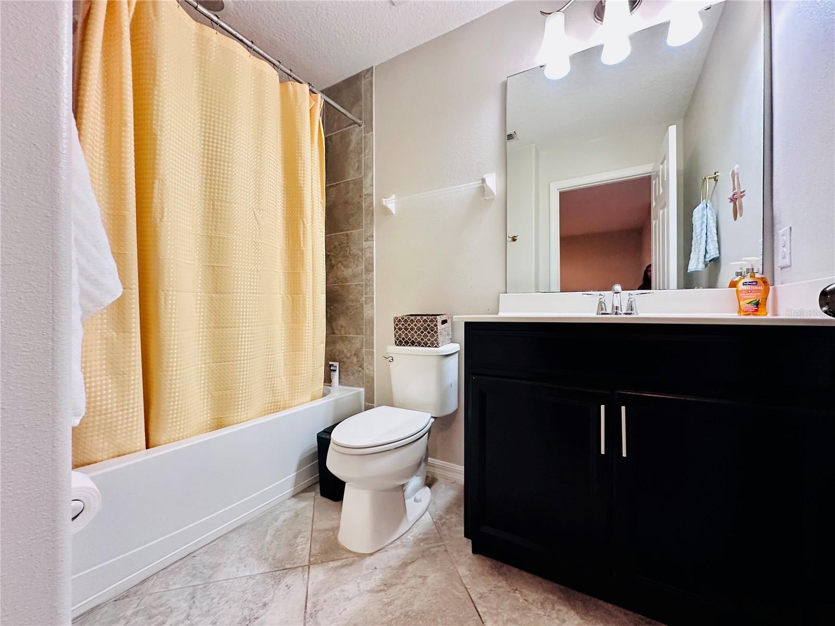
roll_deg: +0.0
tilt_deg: +0.3
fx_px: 338
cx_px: 418
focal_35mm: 14
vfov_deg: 85.7
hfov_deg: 102.1
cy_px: 313
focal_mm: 2.22
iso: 320
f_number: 2.2
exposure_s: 1/120
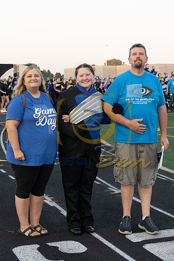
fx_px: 479
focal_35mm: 66
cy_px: 84
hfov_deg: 20.6
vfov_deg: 30.2
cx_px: 84
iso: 2500
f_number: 5
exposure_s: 1/1000
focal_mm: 32.5
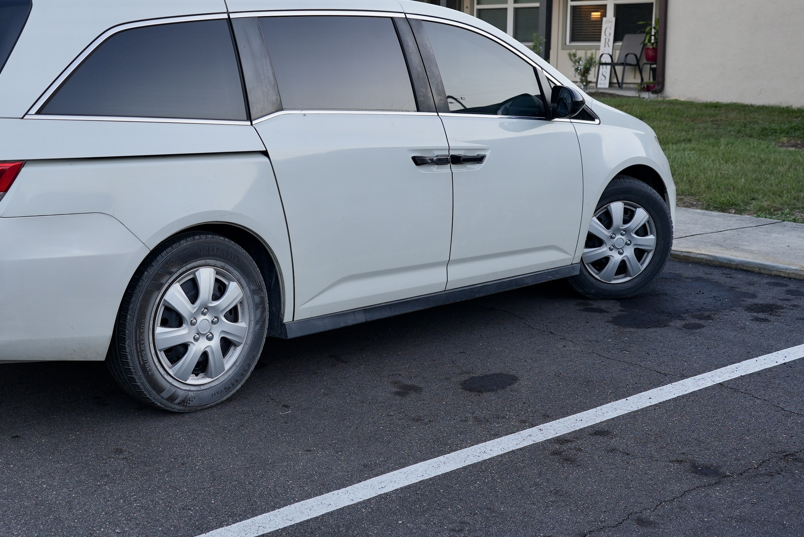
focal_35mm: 52
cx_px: 237
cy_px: 159
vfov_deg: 25.8
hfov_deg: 37.5
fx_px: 1162
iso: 125
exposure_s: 1/60
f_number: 4
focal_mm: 35
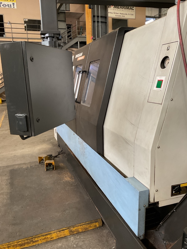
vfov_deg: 61.7
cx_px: 94
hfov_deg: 48.2
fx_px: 209
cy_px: 124
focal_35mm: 29
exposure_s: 1/60
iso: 125
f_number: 1.8
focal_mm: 3
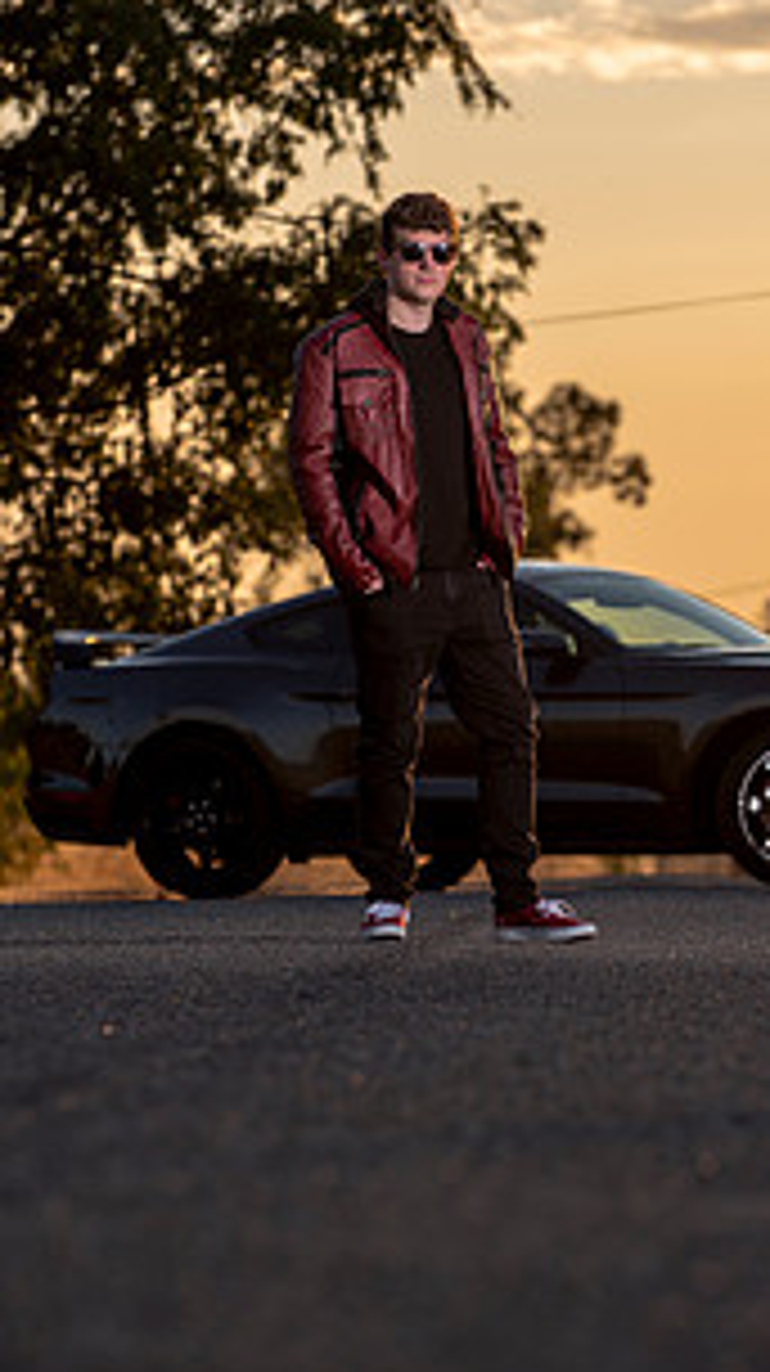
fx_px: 9570
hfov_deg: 4.6
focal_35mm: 263
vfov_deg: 8.2
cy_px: 792
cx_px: 567
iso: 50
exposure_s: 1/250
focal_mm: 170
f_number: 5.6
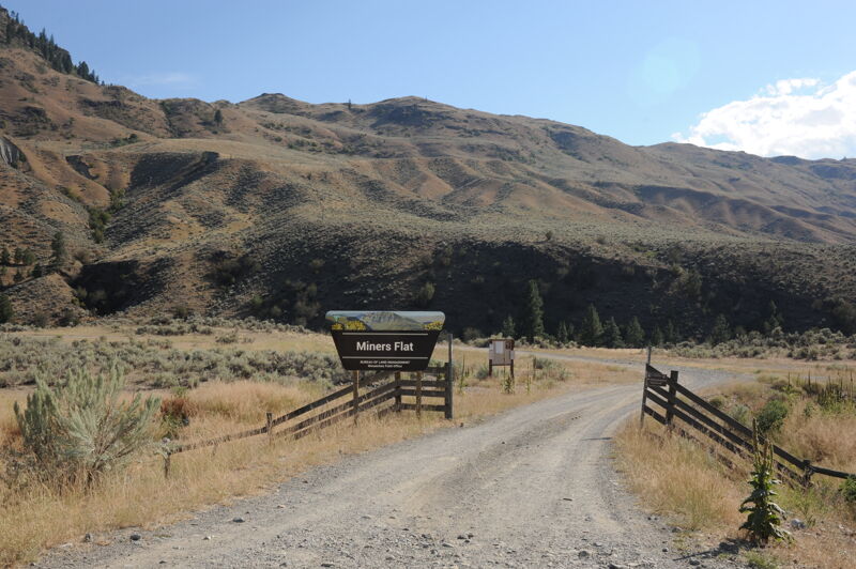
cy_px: 284
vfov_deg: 37.8
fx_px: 832
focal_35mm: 35
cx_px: 428
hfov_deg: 54.5
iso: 200
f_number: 13
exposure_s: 1/200
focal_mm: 35
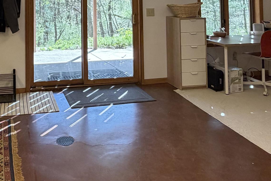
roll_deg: +1.5
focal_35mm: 39
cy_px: -16
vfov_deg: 30.7
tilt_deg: +2.0
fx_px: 294
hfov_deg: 48.0
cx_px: 73
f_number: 2.2
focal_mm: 2.22
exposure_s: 1/120
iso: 200
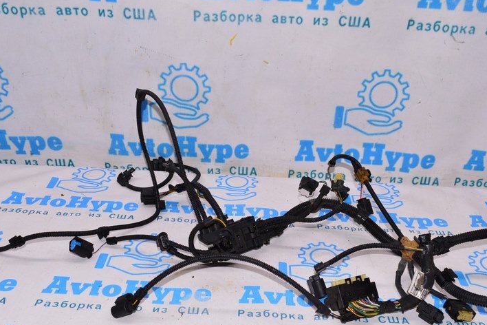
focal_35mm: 39
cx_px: 257
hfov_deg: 49.5
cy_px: 228
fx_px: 528
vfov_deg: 33.8
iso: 1600
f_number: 8
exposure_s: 1/200
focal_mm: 18
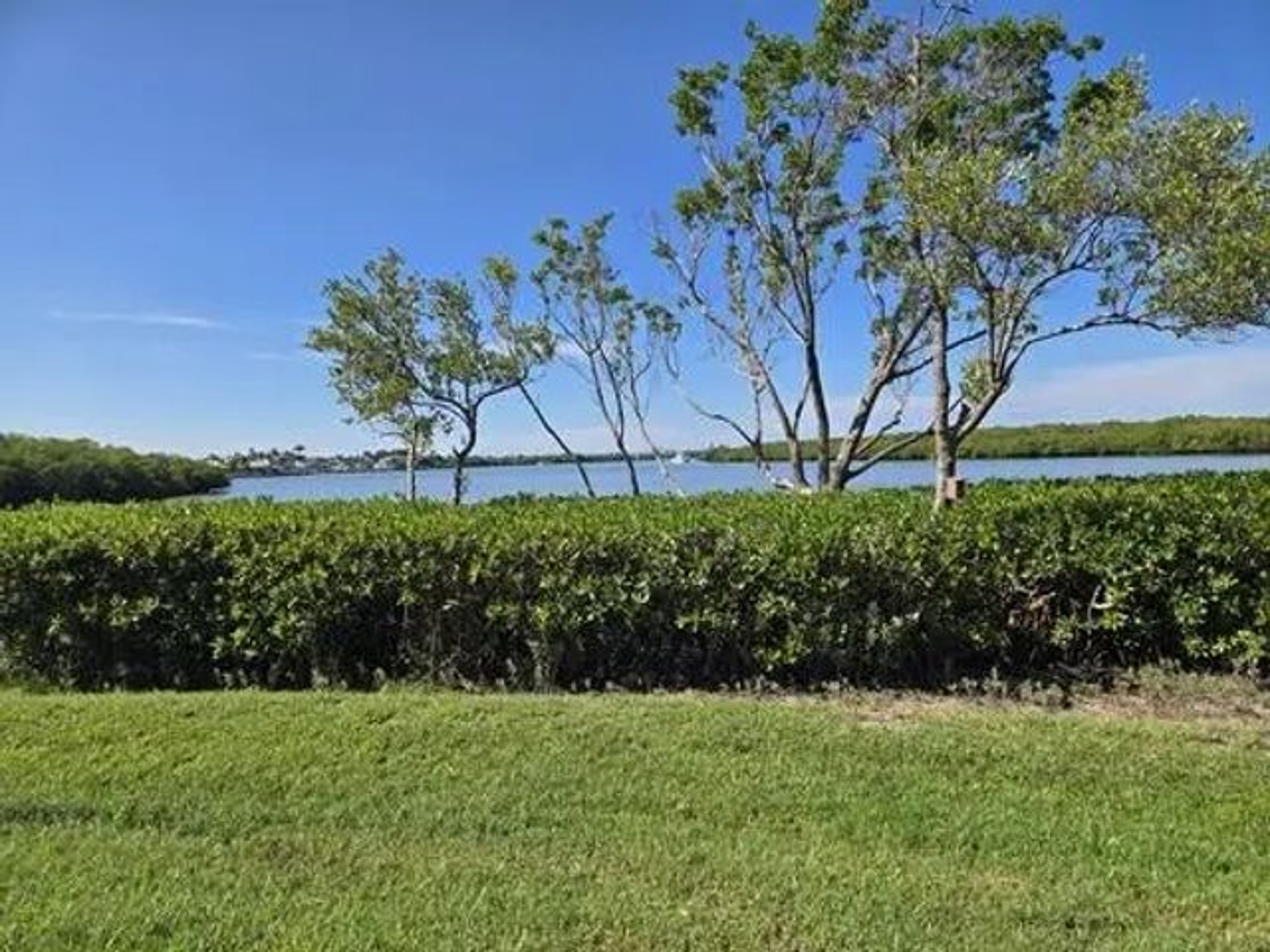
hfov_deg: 73.9
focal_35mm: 23
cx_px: 635
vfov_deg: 58.9
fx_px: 844
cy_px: 476
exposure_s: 1/1834
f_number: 1.8
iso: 25
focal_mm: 5.4
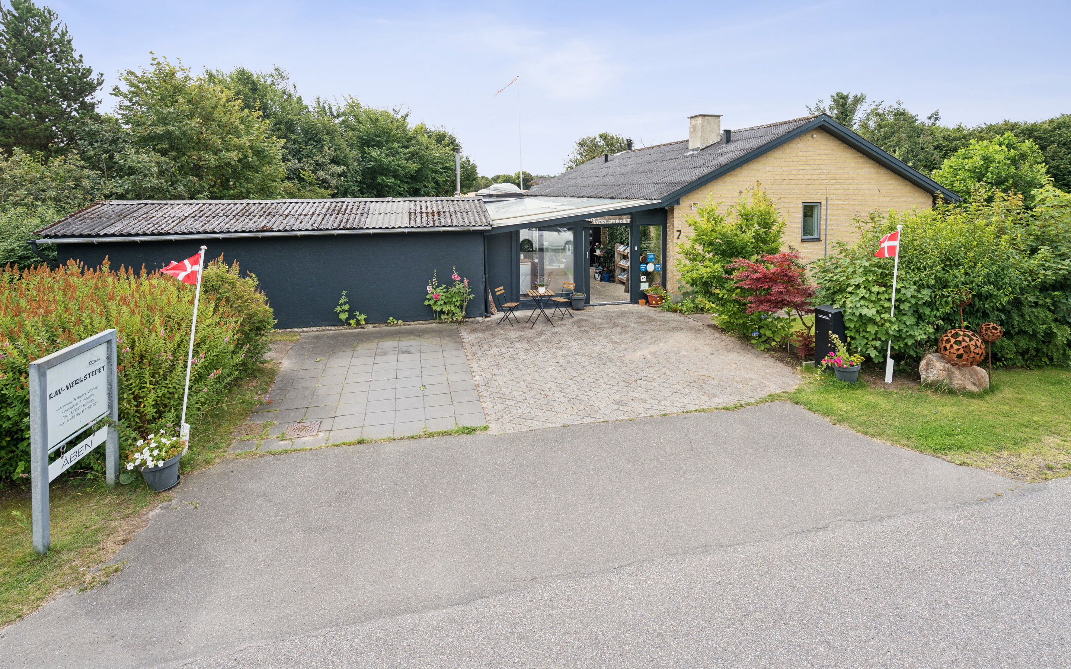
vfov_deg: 67.8
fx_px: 496
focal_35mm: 17
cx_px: 546
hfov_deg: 94.3
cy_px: 300
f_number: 6.3
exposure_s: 1/250
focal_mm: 16
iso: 160
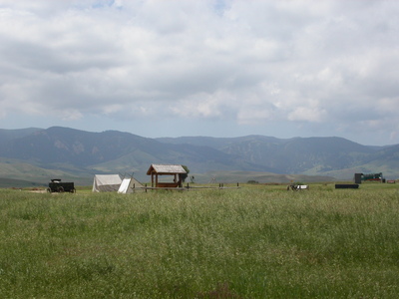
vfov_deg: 19.6
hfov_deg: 26.0
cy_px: 150
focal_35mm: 75
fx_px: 864
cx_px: 200
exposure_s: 1/750
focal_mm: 15.4
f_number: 8
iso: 100
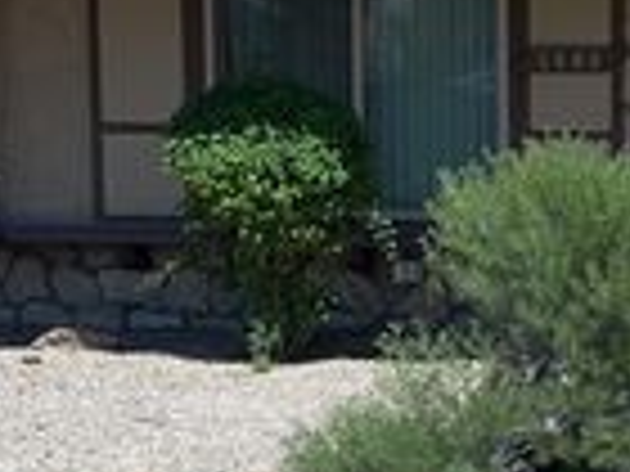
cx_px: 972
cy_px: 160
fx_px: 1693
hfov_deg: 18.4
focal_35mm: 93
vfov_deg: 15.9
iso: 32
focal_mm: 5.1
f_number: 1.6
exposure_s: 1/5319
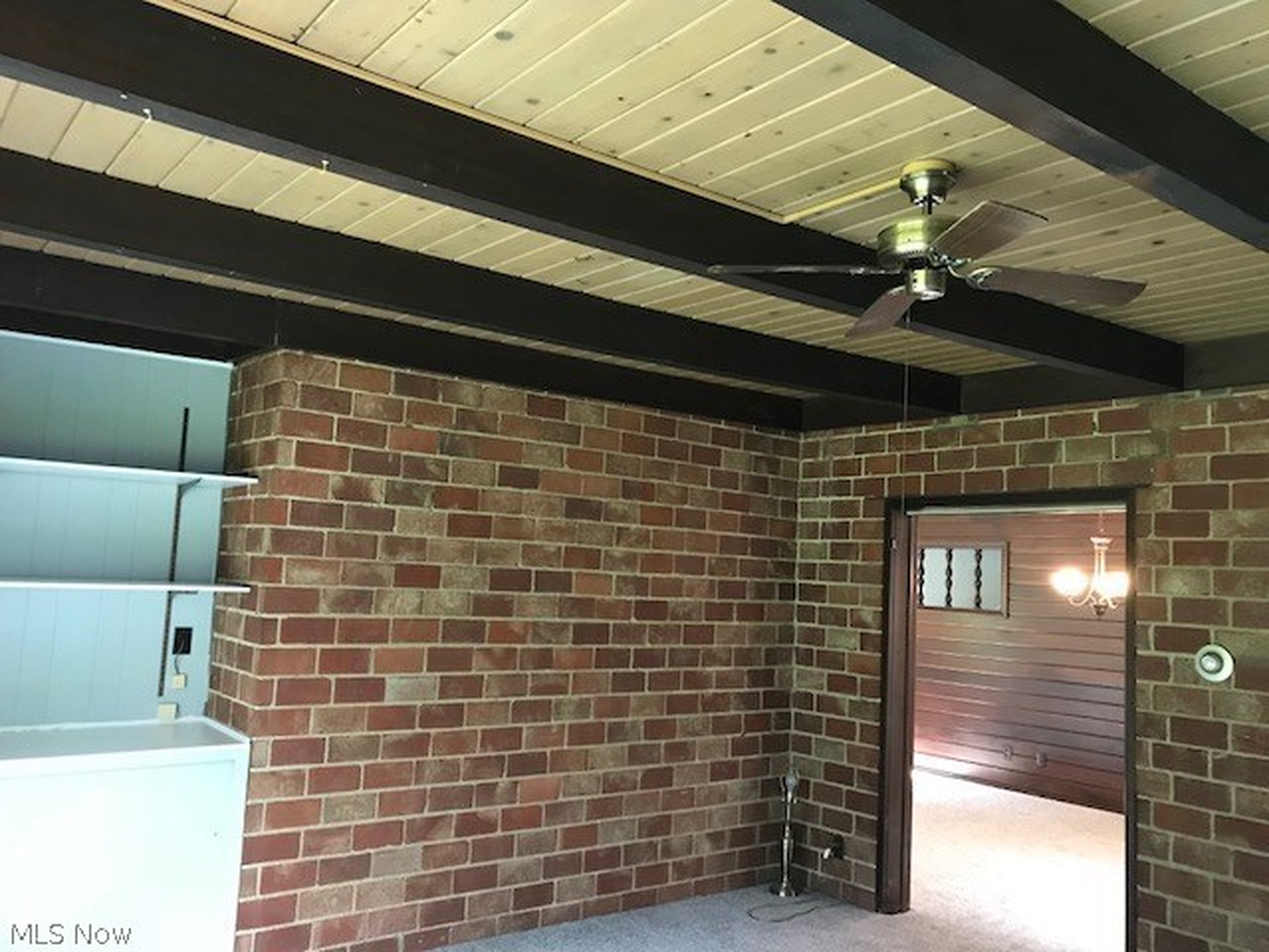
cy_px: 476
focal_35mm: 28
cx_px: 634
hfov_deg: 63.4
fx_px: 1026
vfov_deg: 49.7
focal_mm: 3.99
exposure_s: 1/10
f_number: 1.8
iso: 100
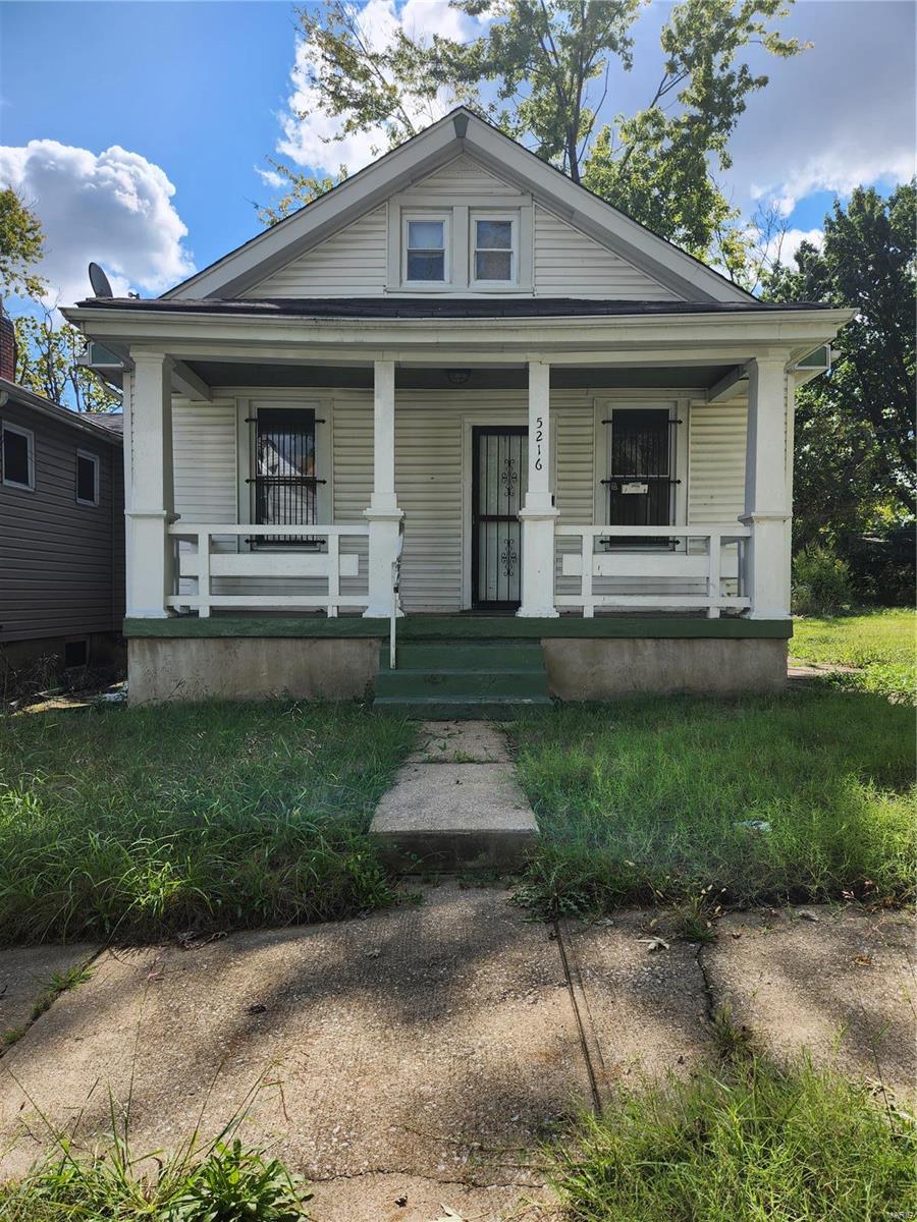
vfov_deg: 73.9
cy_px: 611
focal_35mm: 23
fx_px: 812
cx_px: 458
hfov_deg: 58.9
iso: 20
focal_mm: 5.4
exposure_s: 1/1563
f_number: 1.8
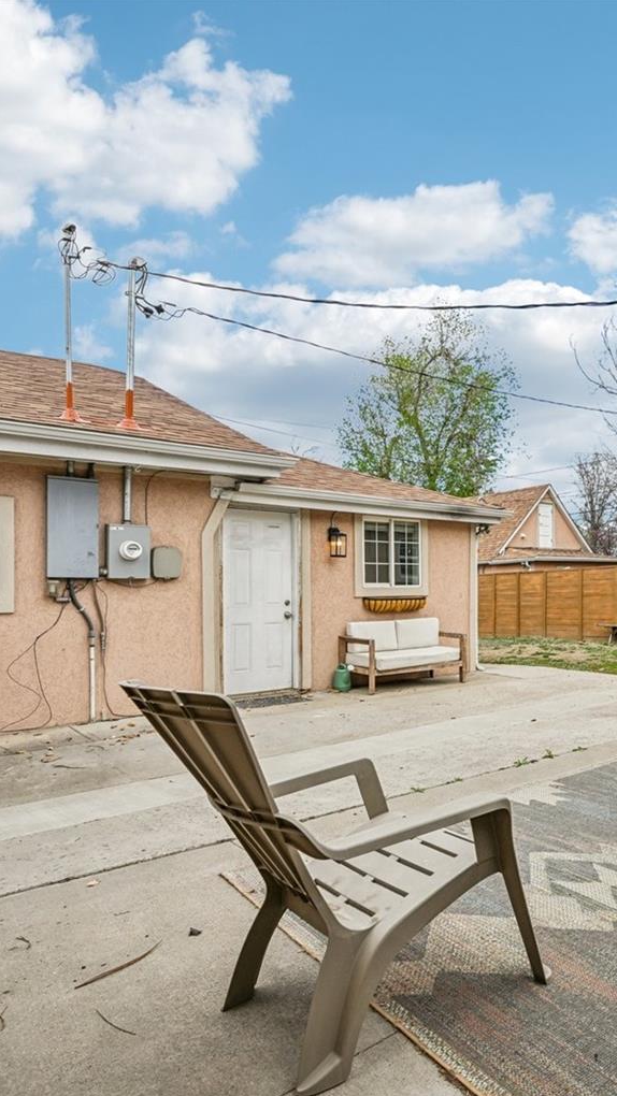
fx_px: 669
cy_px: 571
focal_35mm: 23
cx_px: 531
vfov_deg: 78.6
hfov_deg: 45.8
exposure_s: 1/50
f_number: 11
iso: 64
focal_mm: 14
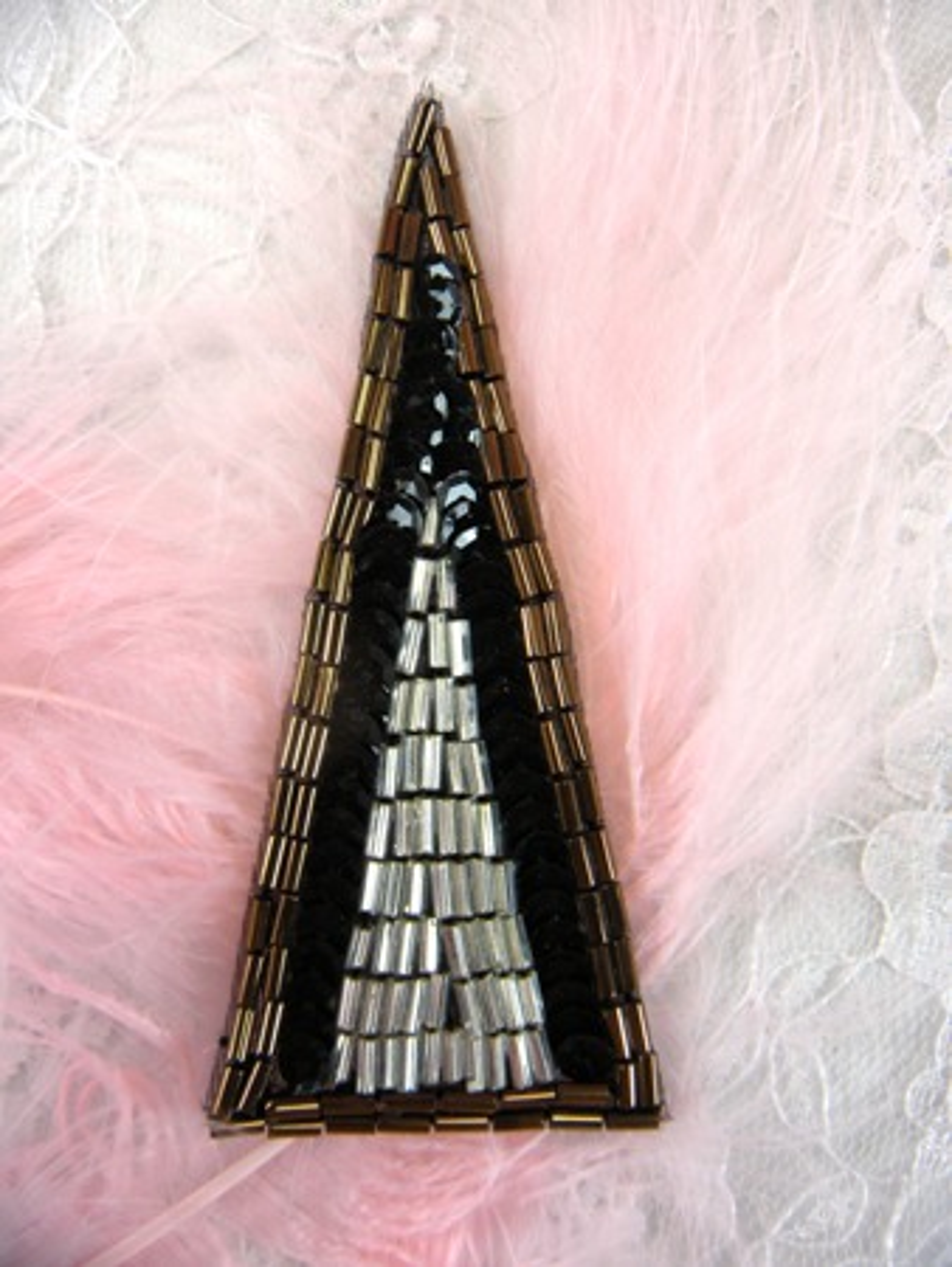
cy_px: 634
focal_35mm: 40
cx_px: 476
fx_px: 1465
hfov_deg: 36.0
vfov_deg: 46.8
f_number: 3.9
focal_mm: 6.6
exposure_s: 1/127
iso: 64
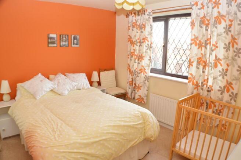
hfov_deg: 62.0
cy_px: 80
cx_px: 120
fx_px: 201
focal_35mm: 30
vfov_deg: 43.5
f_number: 8
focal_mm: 20
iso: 200
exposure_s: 1/8
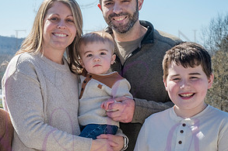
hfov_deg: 18.1
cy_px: 77
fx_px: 715
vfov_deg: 12.1
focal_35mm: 113
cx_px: 85
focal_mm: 57
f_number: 13
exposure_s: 1/320
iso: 400
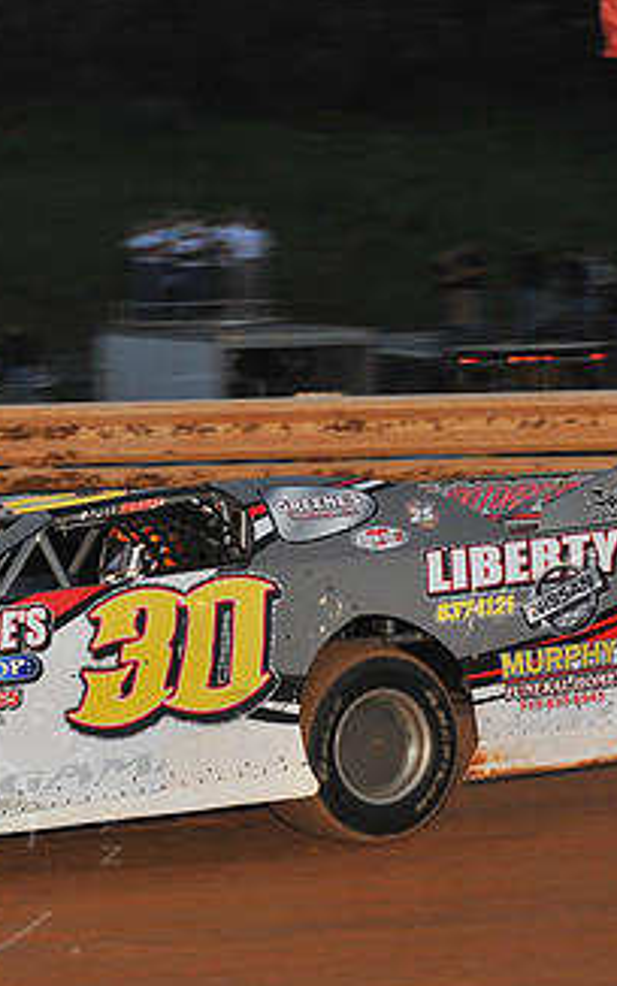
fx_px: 4193
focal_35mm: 156
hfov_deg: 8.4
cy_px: 570
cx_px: -64
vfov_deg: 13.4
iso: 1000
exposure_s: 1/320
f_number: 7.1
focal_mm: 86
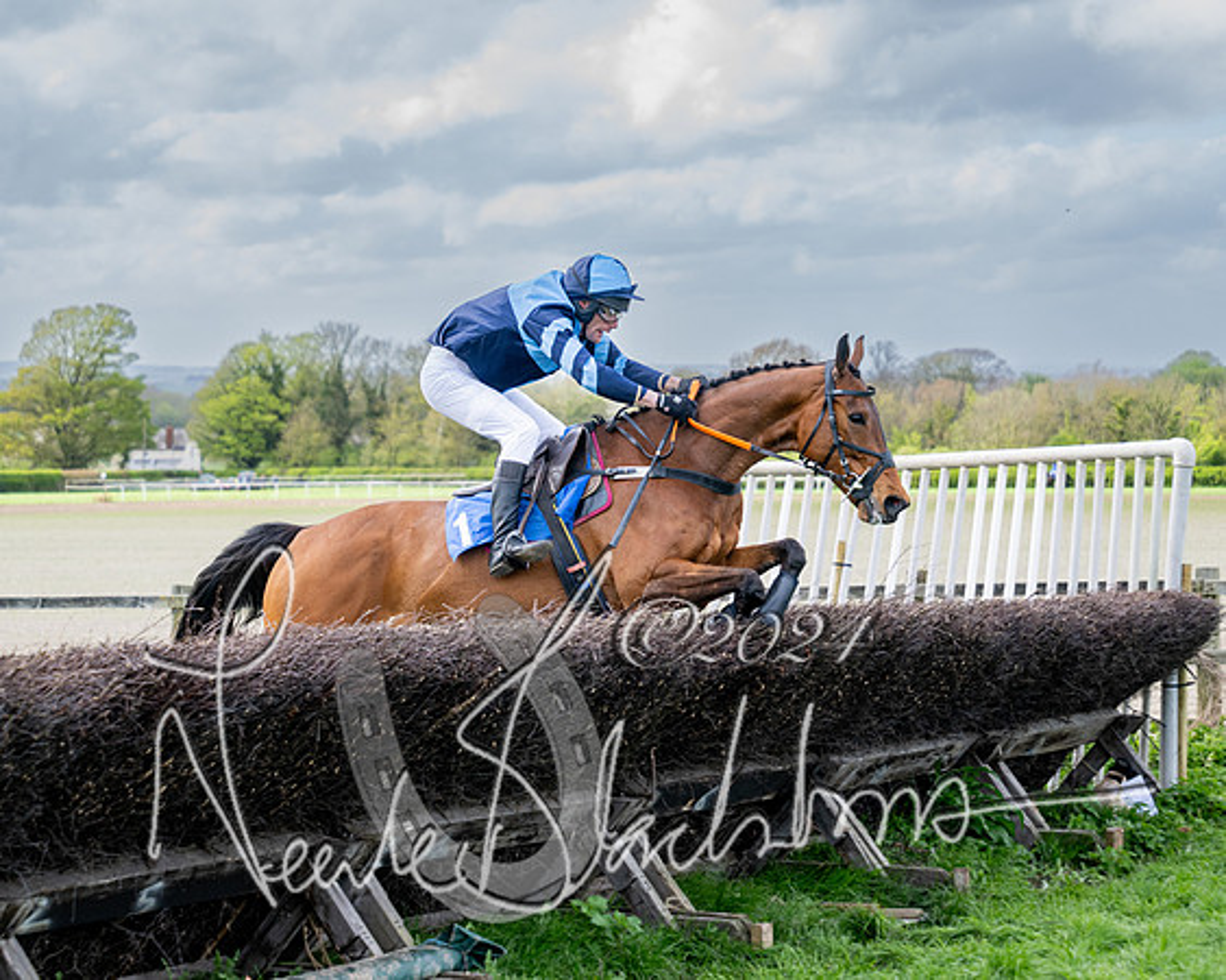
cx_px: 465
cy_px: 458
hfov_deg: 21.2
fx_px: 3269
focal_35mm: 90
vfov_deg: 17.0
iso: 400
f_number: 3.5
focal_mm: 70
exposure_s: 1/1250
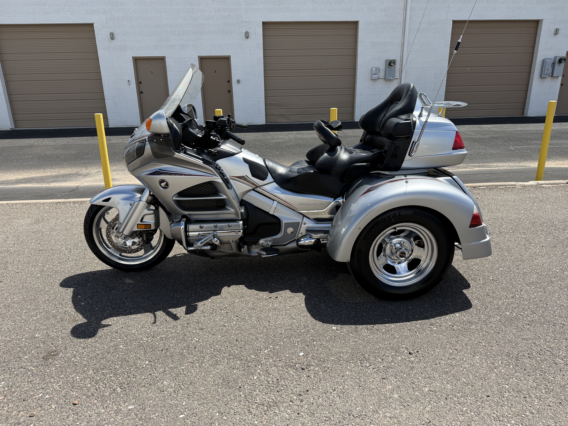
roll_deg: +0.9
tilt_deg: -18.8
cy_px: 213
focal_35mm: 24
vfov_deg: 56.8
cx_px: 284
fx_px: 394
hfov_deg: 71.6
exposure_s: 1/4405
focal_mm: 6.76
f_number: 1.78
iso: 100
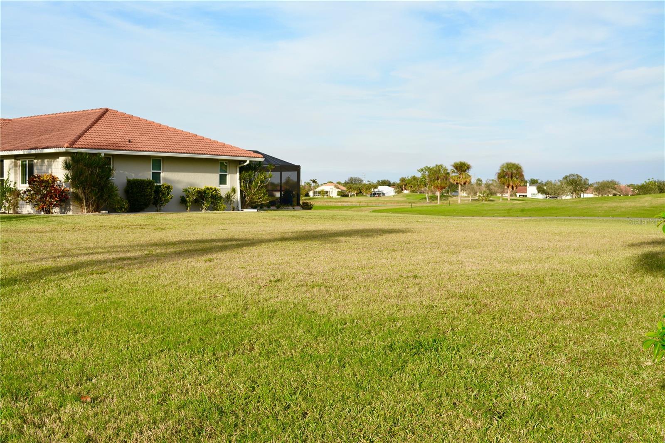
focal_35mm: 46
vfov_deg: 28.9
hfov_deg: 42.3
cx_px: 332
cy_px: 222
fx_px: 859
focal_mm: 31
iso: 110
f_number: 8
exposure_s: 1/250
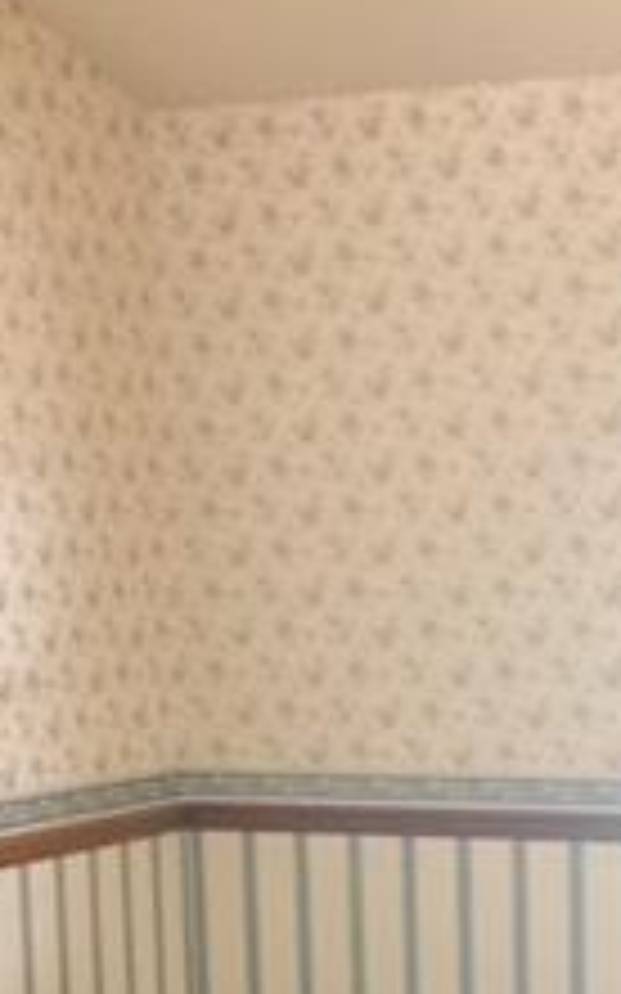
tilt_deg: -9.3
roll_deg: +0.1
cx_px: 616
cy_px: 1016
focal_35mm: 89
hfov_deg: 14.4
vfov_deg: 22.3
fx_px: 2412
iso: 64
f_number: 2.2
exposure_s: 1/4
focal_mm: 4.15
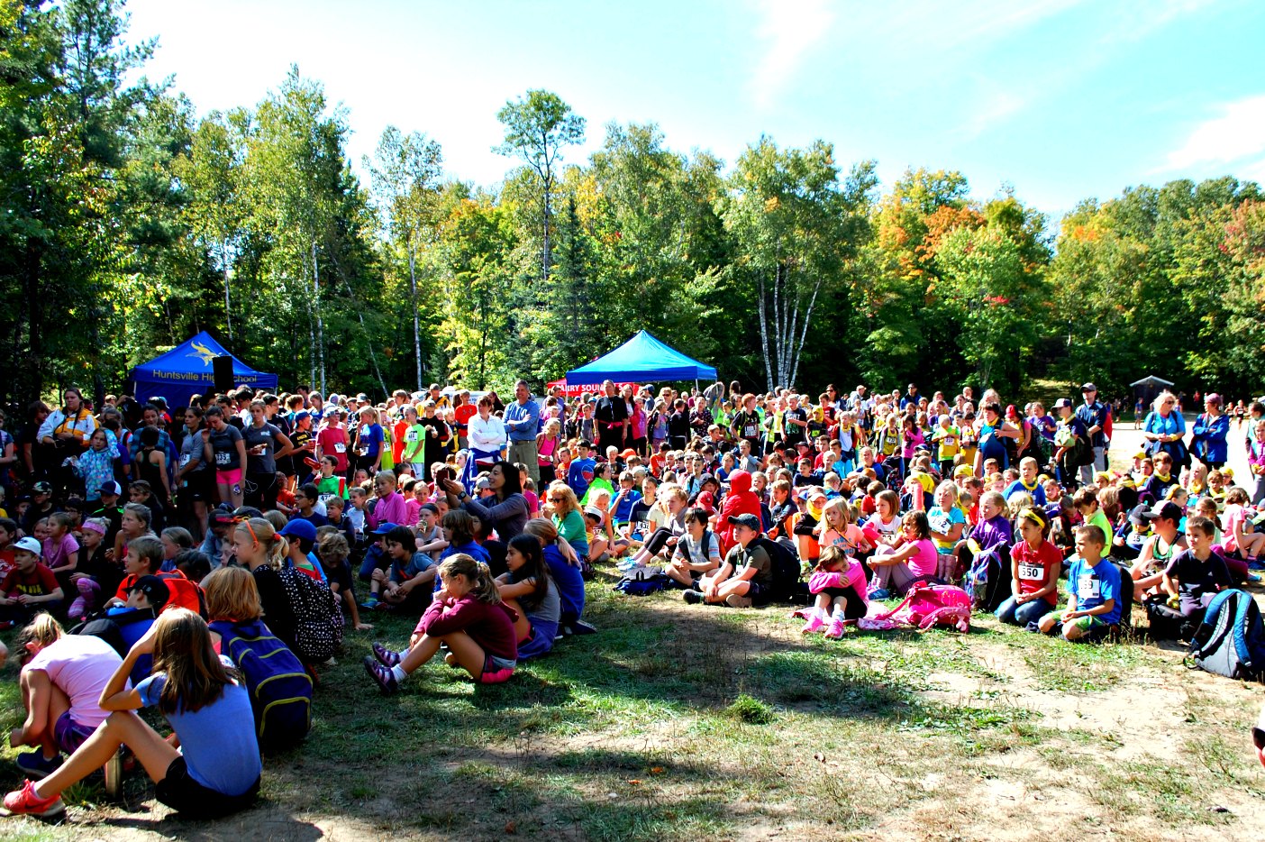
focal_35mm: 33
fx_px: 1159
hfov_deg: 57.3
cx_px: 632
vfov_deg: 39.9
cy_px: 421
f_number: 7.1
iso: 200
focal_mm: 22
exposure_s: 1/200
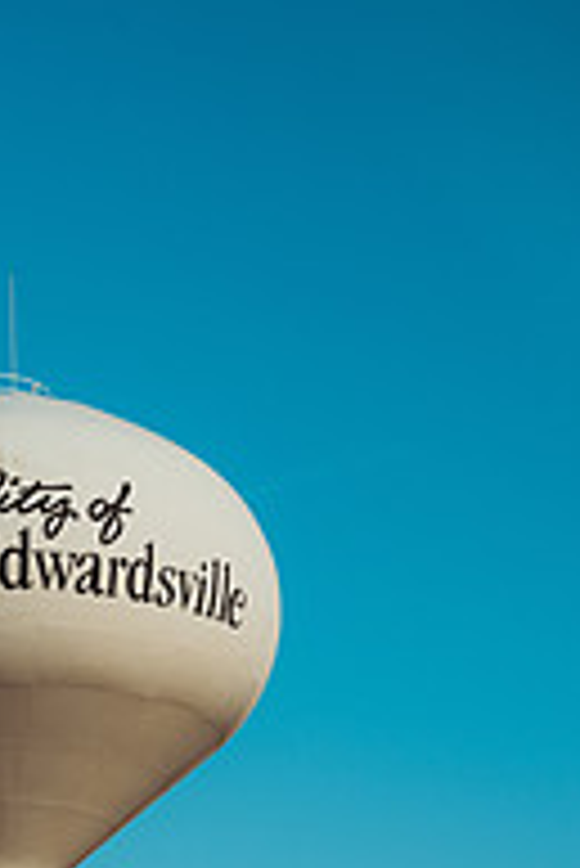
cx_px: 58
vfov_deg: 13.3
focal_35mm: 154
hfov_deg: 8.9
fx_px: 3715
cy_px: 697
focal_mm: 66
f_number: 8
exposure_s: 1/125
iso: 100
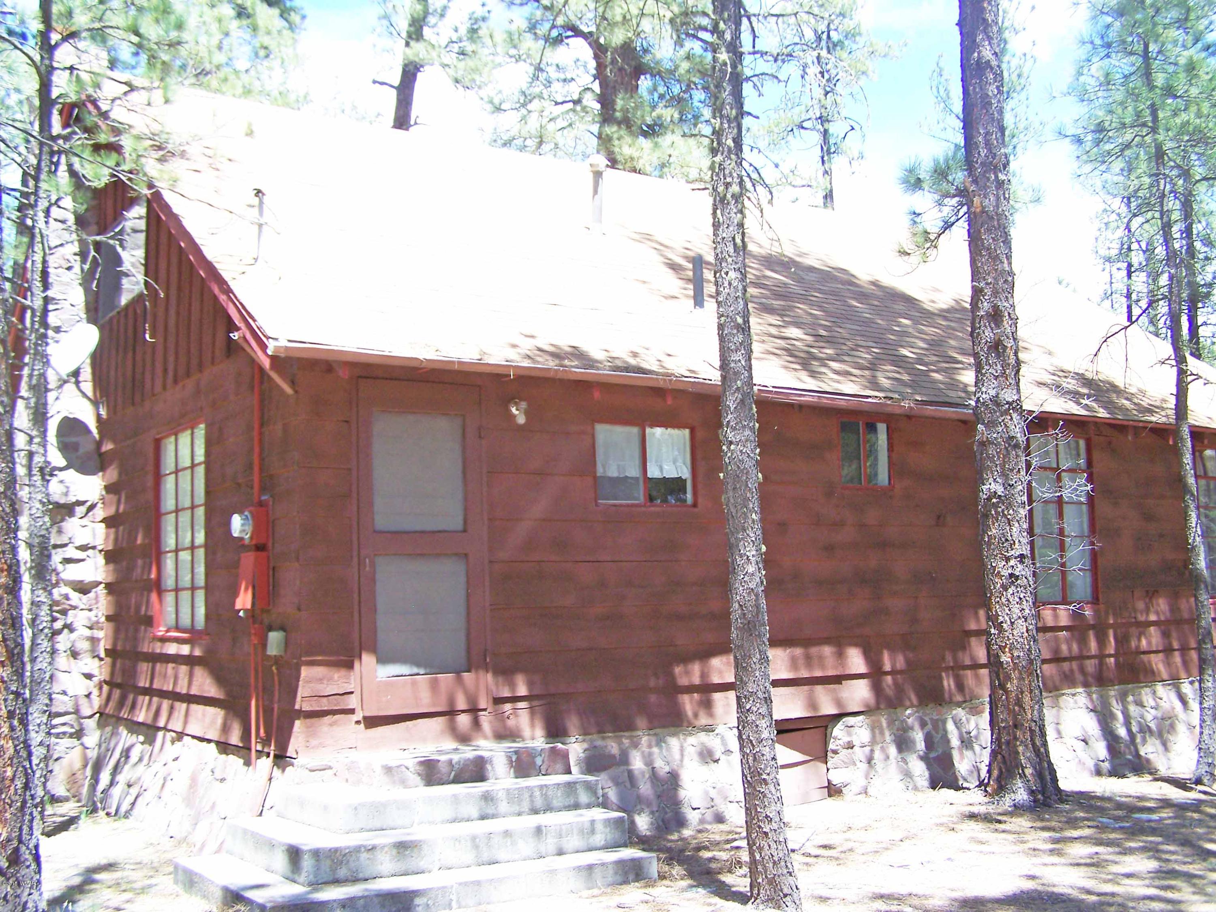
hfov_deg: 49.0
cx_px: 608
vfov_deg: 37.7
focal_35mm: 38
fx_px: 1335
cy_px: 456
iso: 64
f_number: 2.8
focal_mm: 6.3
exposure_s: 1/200
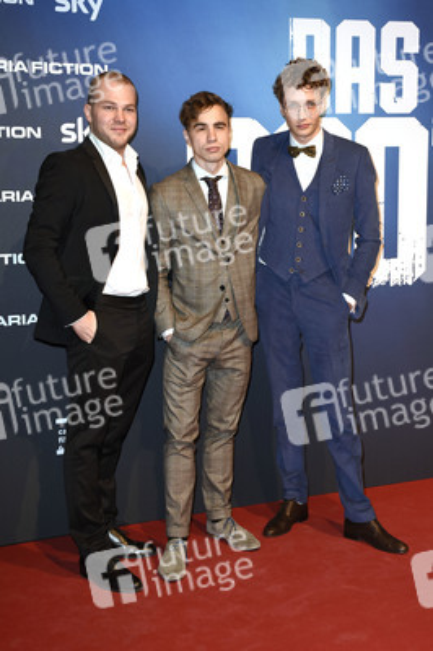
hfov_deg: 25.7
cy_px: 326
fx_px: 949
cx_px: 216
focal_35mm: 52
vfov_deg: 37.9
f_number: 6.3
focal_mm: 35
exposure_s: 1/160
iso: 640
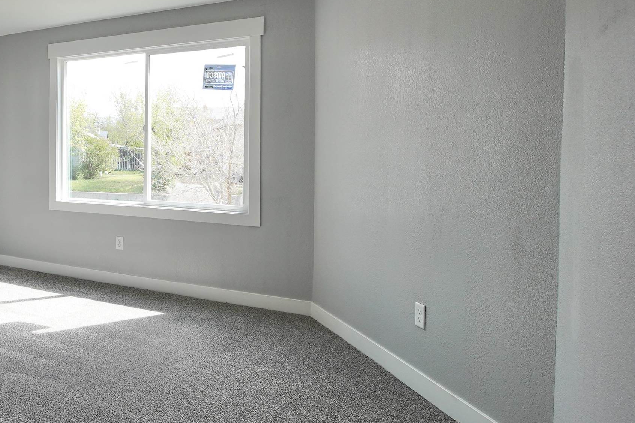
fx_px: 511
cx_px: 111
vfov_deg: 44.7
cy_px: 163
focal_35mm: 29
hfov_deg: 58.0
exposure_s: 1/160
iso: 160
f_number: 4
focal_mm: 11
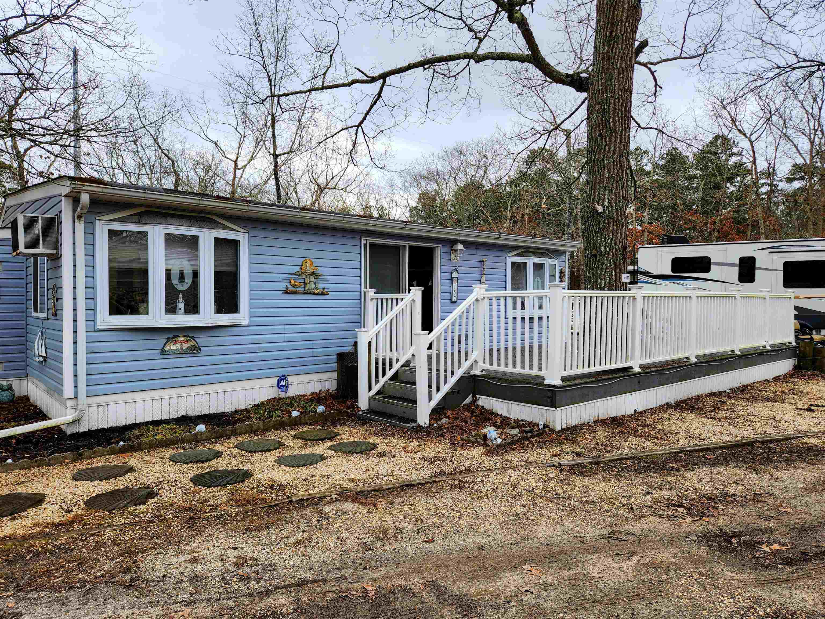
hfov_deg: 73.9
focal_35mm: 23
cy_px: 310
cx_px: 412
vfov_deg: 58.9
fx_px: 548
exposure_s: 1/521
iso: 20
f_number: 1.8
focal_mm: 5.4
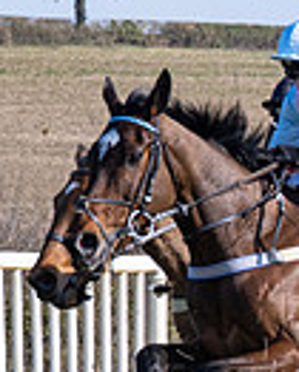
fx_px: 5359
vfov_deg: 4.0
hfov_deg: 3.2
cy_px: 312
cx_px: 422
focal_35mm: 485
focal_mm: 70
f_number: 4
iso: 200
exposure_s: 1/2000
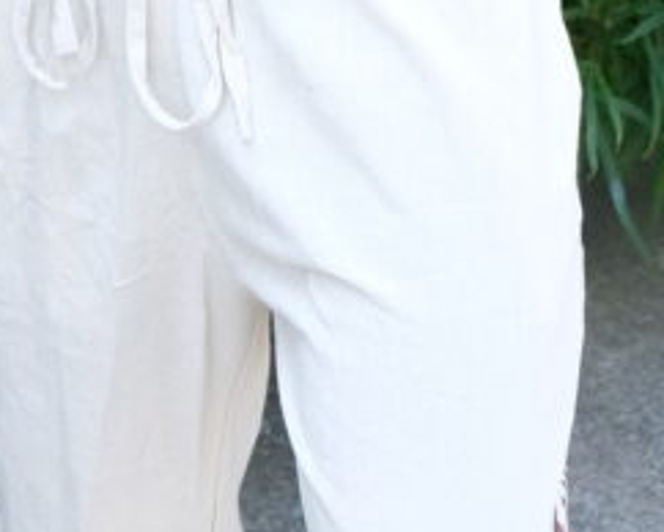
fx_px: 2832
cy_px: -905
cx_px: 159
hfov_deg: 13.3
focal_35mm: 144
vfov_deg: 9.2
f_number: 3.2
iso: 250
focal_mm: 20.5
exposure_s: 1/250
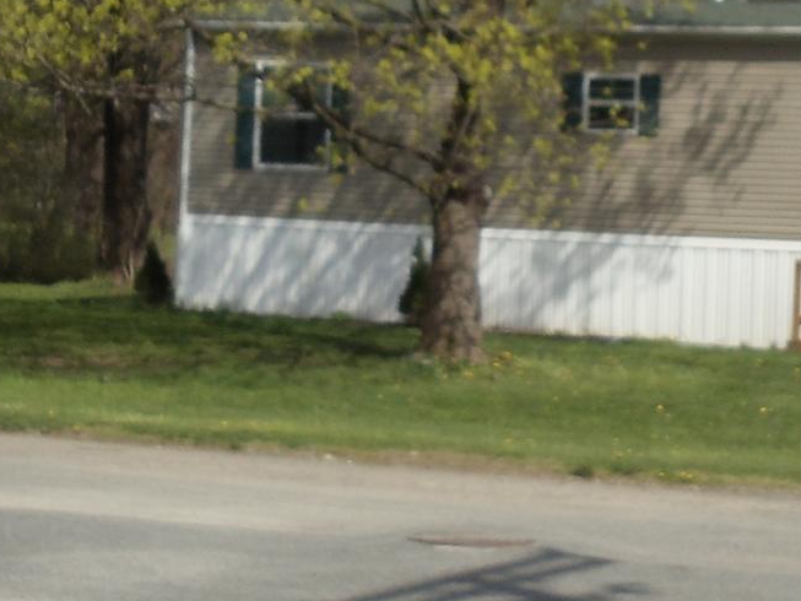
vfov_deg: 10.7
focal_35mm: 138
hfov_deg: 14.1
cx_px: 729
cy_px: 248
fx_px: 3194
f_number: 7.1
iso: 100
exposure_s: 1/400
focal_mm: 6
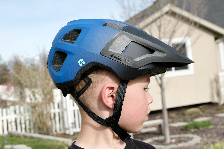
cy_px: 74
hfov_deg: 43.6
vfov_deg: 29.9
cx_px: 112
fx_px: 280
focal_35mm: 45
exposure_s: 1/400
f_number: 5.6
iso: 125
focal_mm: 30
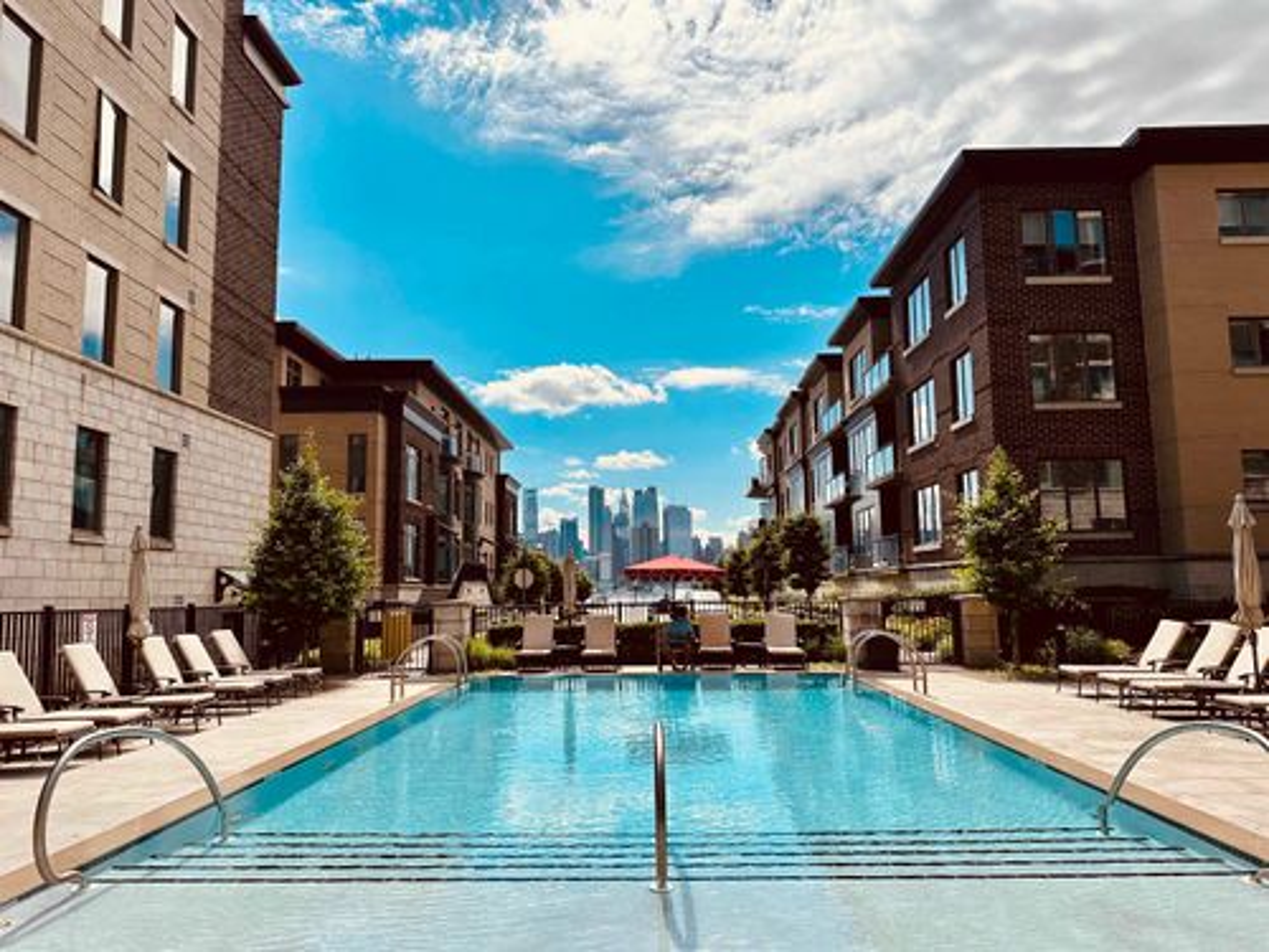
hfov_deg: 71.6
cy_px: 476
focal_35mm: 24
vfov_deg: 56.8
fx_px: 880
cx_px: 634
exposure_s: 1/8929
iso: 80
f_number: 1.78
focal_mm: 6.86
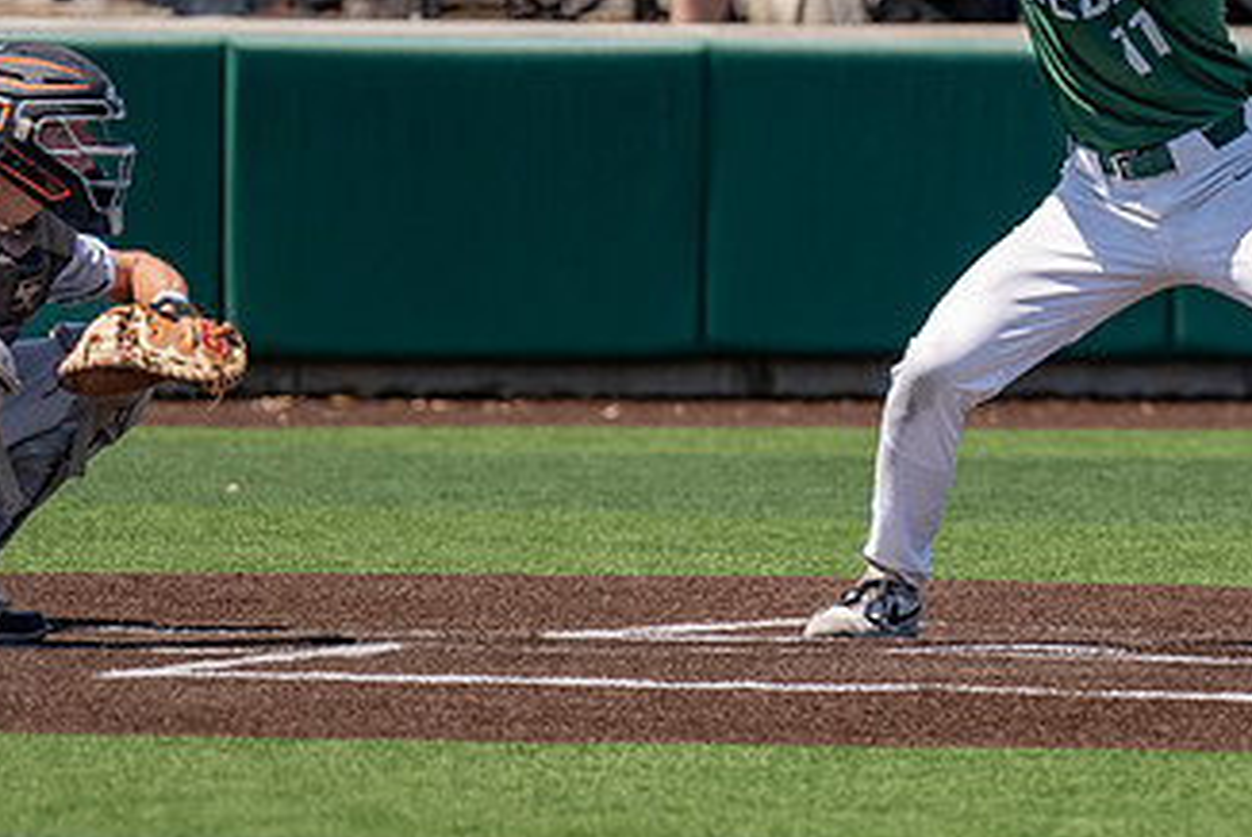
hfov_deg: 3.1
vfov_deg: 2.1
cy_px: 257
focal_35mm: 670
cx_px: 1136
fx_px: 23321
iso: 320
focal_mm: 280
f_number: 4
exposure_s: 1/3200
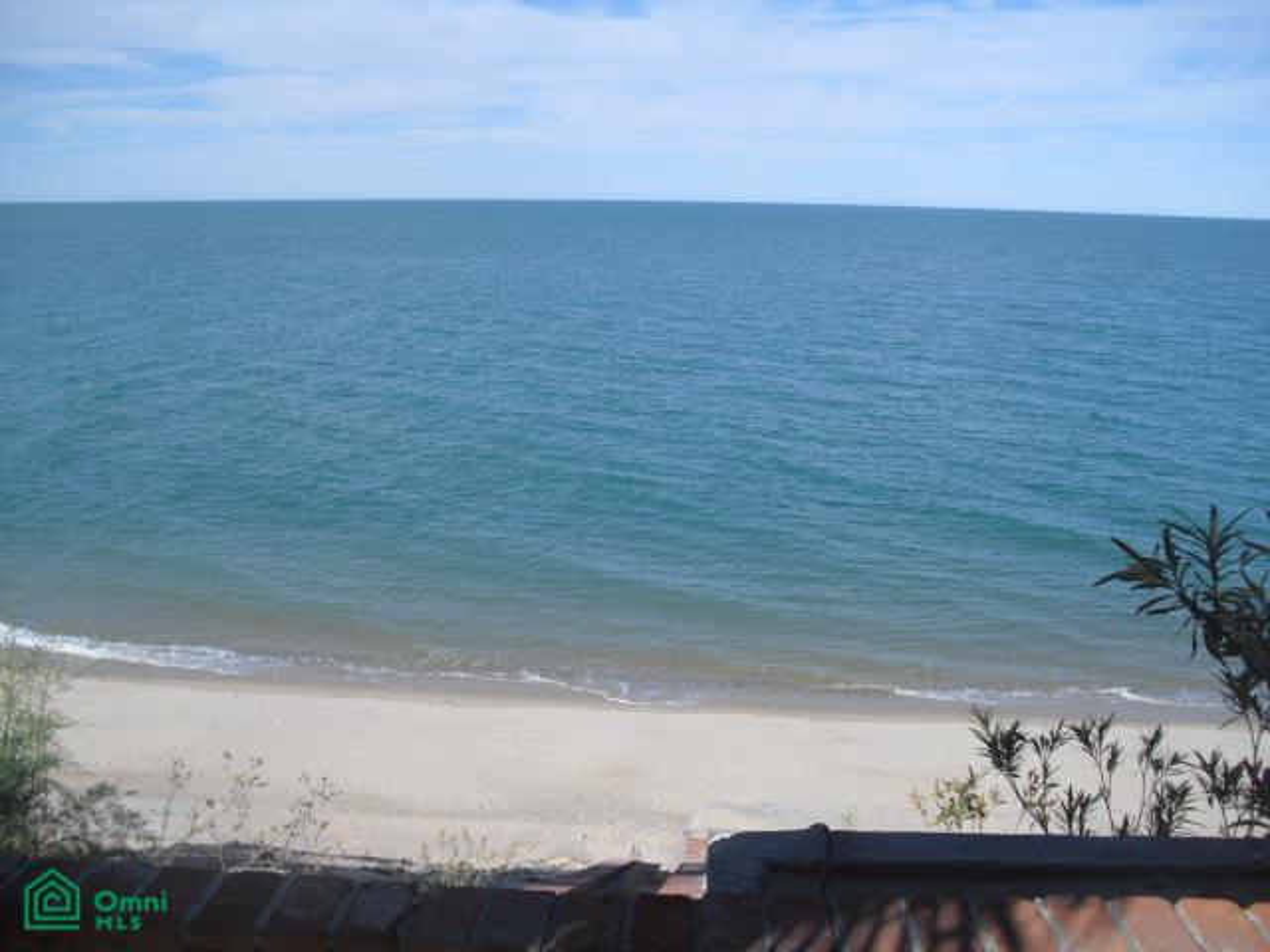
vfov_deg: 39.7
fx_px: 1321
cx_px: 635
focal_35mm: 36
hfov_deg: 51.4
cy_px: 476
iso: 64
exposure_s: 1/160
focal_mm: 6.3
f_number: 7.8
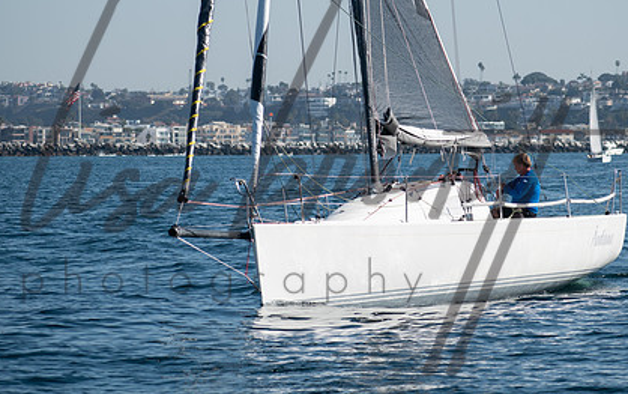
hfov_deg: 8.5
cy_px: 168
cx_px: 356
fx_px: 4248
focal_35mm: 248
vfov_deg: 5.3
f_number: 5.6
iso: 100
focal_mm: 112
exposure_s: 1/800
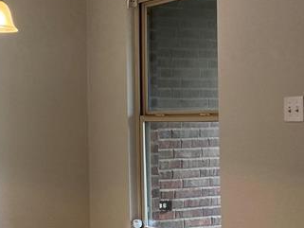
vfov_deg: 17.8
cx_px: 63
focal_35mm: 83
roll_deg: +1.5
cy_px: 122
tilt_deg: -0.5
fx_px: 729
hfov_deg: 23.2
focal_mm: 5.7
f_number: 1.5
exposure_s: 1/60
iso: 64
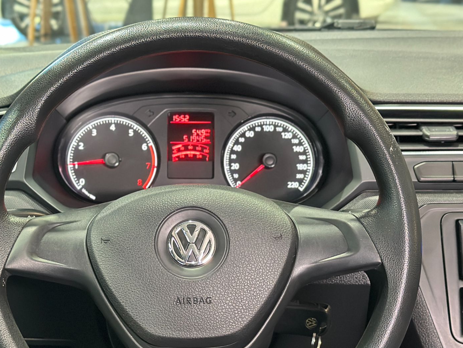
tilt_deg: -20.6
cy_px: 237
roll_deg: -0.3
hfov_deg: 29.3
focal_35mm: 66
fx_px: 883
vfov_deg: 22.1
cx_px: 182
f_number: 1.78
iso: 640
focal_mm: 6.86
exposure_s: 1/40
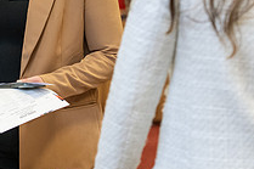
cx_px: 12
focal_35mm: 239
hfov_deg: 8.6
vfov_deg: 5.7
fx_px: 1685
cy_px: -5
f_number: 3.2
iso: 1600
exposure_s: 1/200
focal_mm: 86
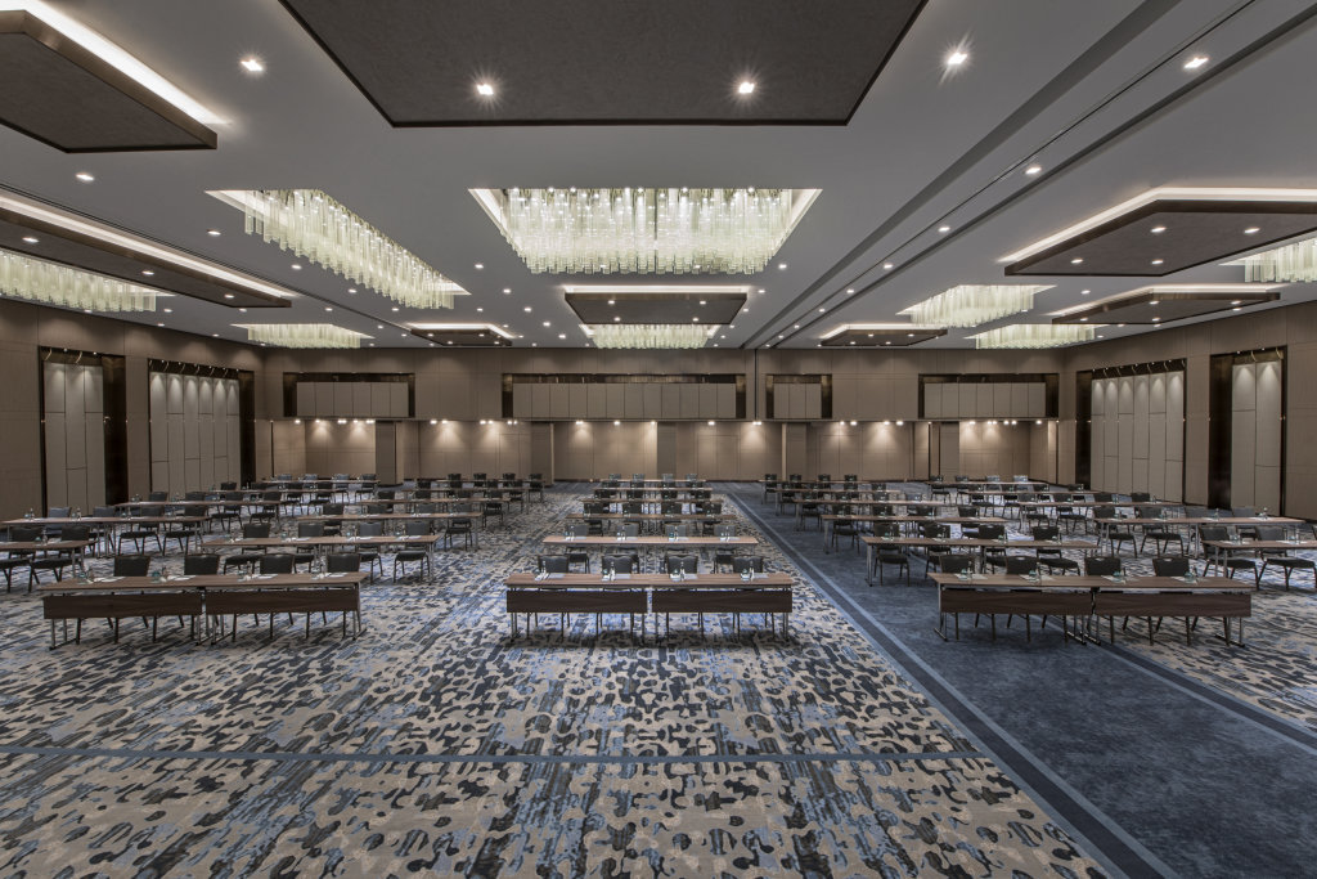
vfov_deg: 81.2
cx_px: 658
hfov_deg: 104.2
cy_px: 440
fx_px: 512
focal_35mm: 14
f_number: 16
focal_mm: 14
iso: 100
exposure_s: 2.5
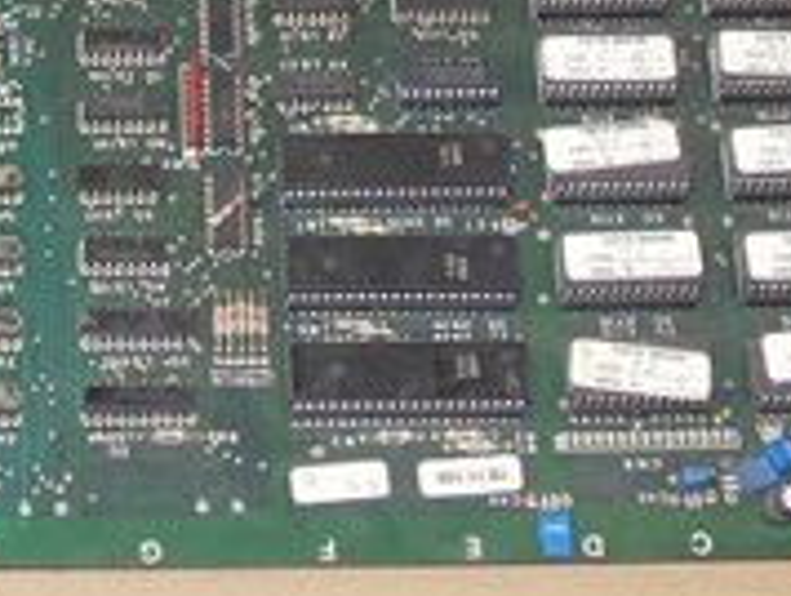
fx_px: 2471
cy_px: -13
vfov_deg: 13.5
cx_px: 76
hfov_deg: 17.9
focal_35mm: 108
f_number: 3.8
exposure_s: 1/30
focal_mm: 7.7
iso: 200
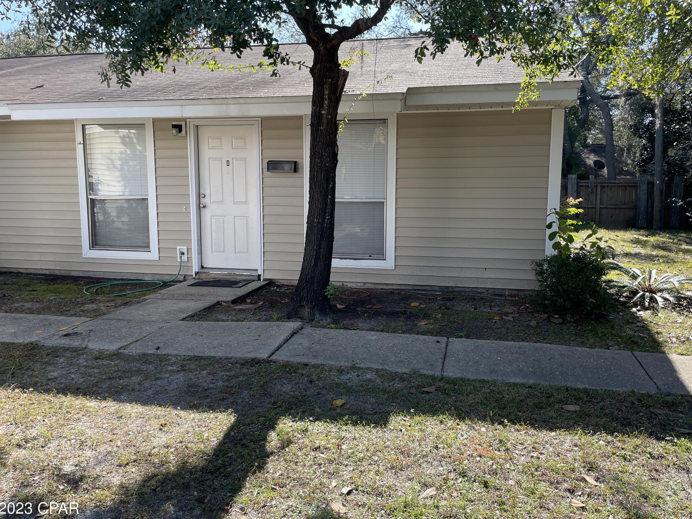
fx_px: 560
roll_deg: +0.6
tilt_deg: -7.9
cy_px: 254
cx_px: 358
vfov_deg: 49.7
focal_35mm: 28
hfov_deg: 63.4
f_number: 1.6
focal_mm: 4.2
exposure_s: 1/882
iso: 32
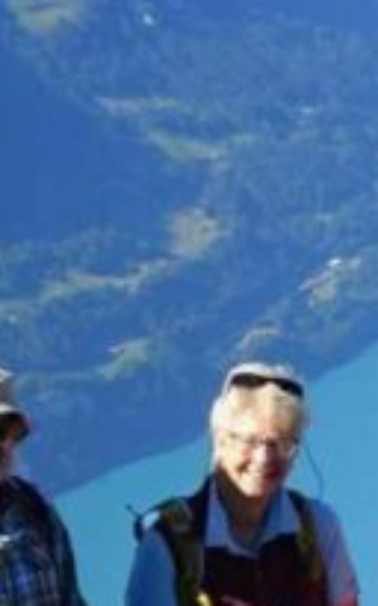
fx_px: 3497
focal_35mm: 212
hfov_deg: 5.9
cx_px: 998
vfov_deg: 9.9
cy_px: 429
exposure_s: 1/320
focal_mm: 6.8
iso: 80
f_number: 4
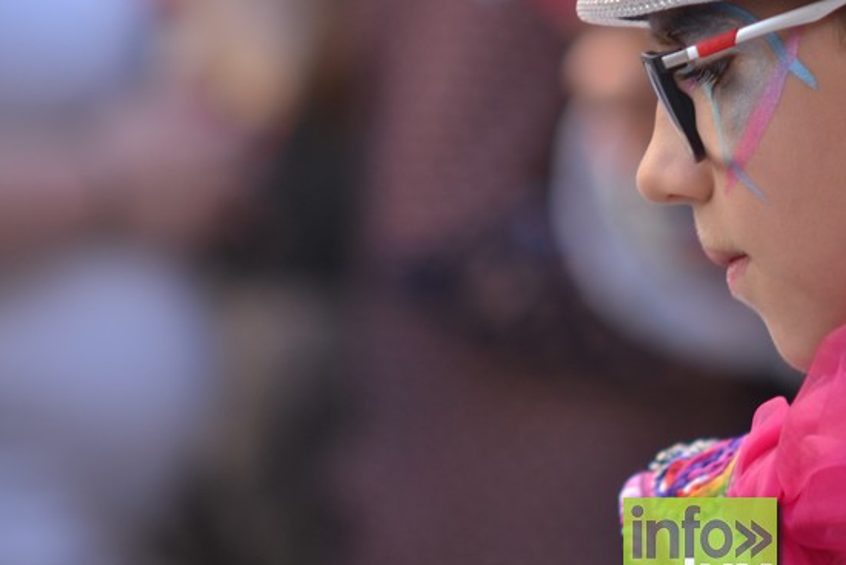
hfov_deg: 4.9
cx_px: 700
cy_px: 97
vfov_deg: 3.3
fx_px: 9828
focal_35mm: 418
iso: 100
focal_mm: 150
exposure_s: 1/250
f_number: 2.8
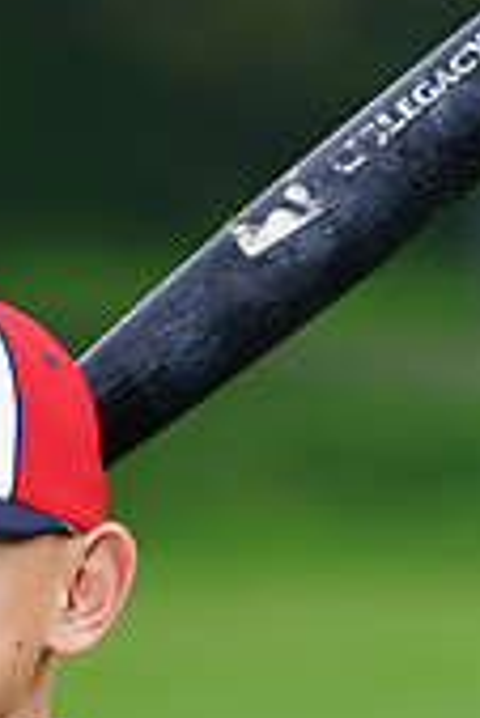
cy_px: 820
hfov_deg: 2.1
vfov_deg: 3.2
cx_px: -30
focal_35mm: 647
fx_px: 12913
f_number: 5.6
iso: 200
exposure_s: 1/250
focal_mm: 189
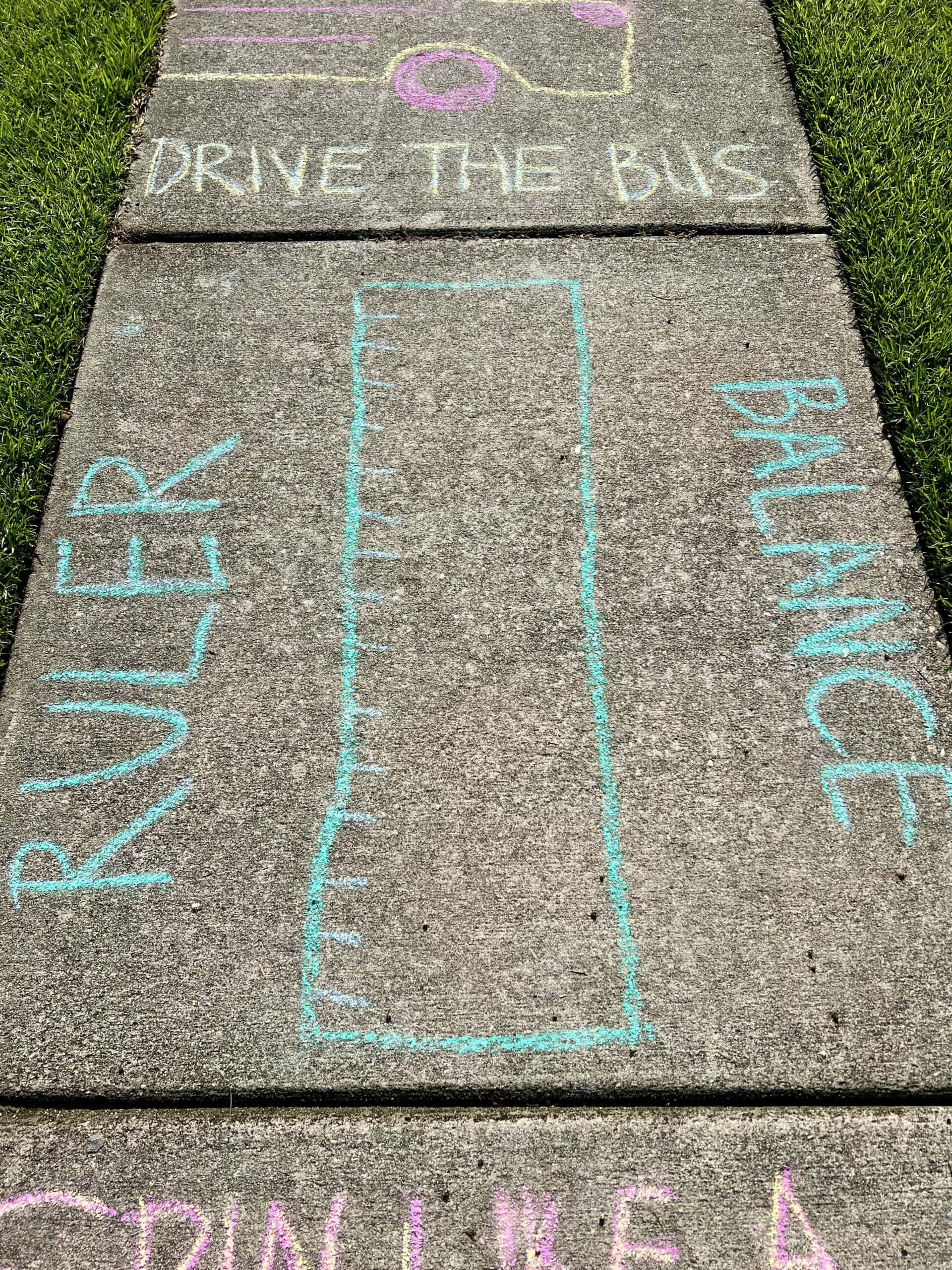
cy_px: 635
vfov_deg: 67.3
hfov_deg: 53.1
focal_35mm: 26
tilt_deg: -62.3
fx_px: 953
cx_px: 476
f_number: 1.5
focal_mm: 5.7
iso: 50
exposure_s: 1/5076
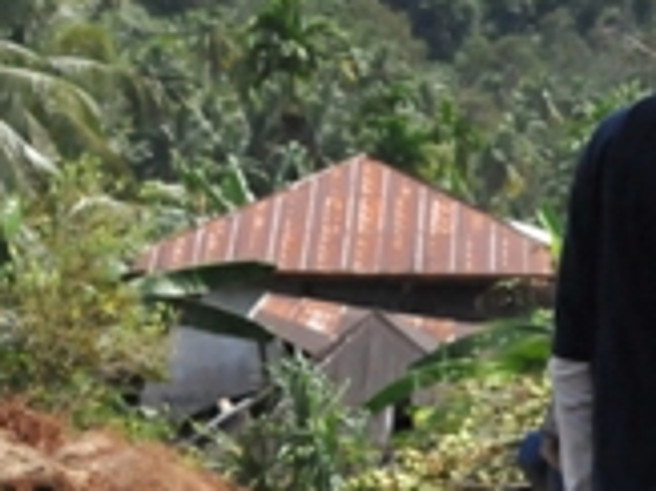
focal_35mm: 190
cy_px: 338
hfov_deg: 10.0
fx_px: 3589
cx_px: 1054
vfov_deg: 7.8
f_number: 6.3
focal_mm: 25
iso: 1600
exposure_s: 1/3200
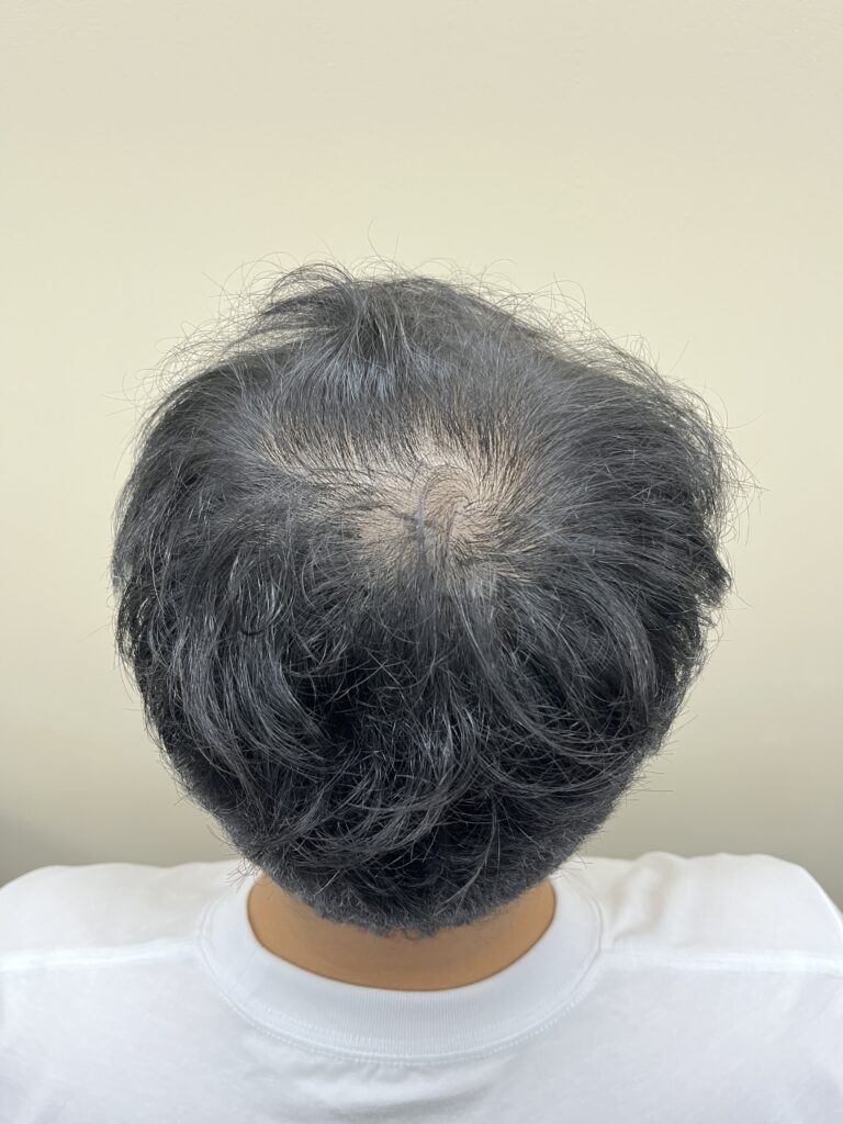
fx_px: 844
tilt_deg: -33.7
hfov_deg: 53.1
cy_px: 562
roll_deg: +0.4
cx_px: 422
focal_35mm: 26
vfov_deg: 67.3
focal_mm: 5.1
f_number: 1.6
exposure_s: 1/60
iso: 320
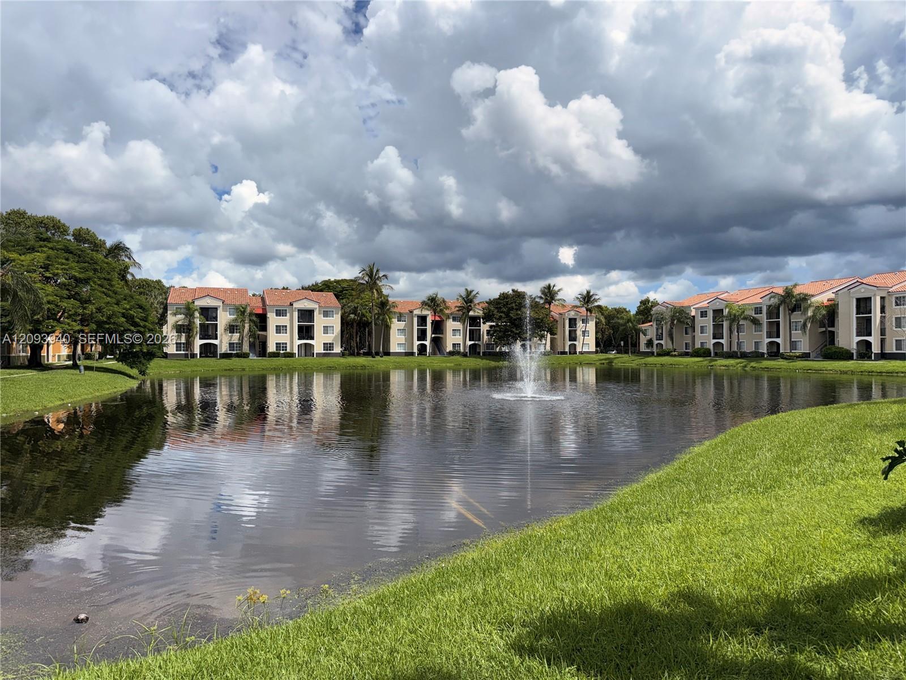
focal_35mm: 24
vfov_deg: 56.8
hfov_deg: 71.6
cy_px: 340
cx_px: 453
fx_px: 628
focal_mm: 6.76
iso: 64
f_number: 1.78
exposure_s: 1/11905
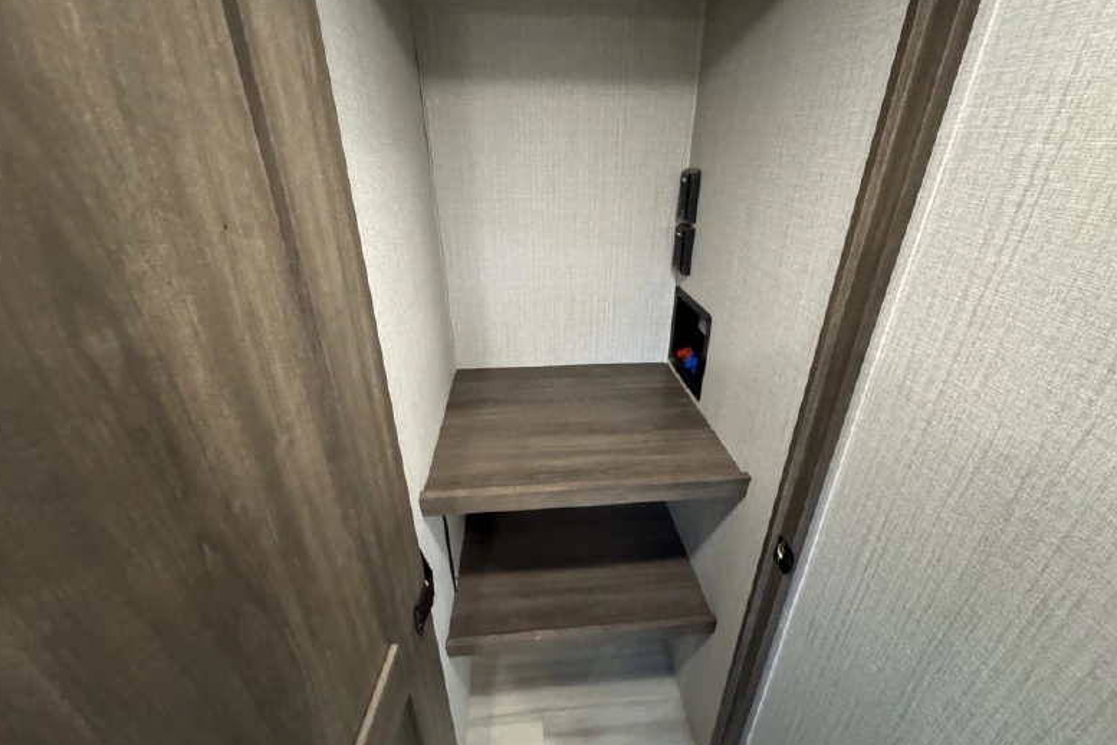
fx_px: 465
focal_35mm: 15
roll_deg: -0.3
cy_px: 365
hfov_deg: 100.4
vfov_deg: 77.3
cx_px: 565
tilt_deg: -25.2
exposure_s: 1/50
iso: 1250
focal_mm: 2.22
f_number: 2.2
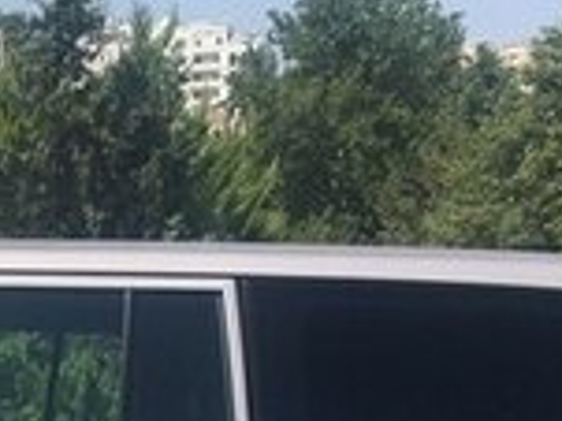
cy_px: 773
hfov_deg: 14.7
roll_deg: +3.6
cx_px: -216
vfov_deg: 10.9
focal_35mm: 127
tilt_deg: -16.0
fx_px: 2060
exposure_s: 1/1709
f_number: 2.2
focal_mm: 4.15
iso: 25
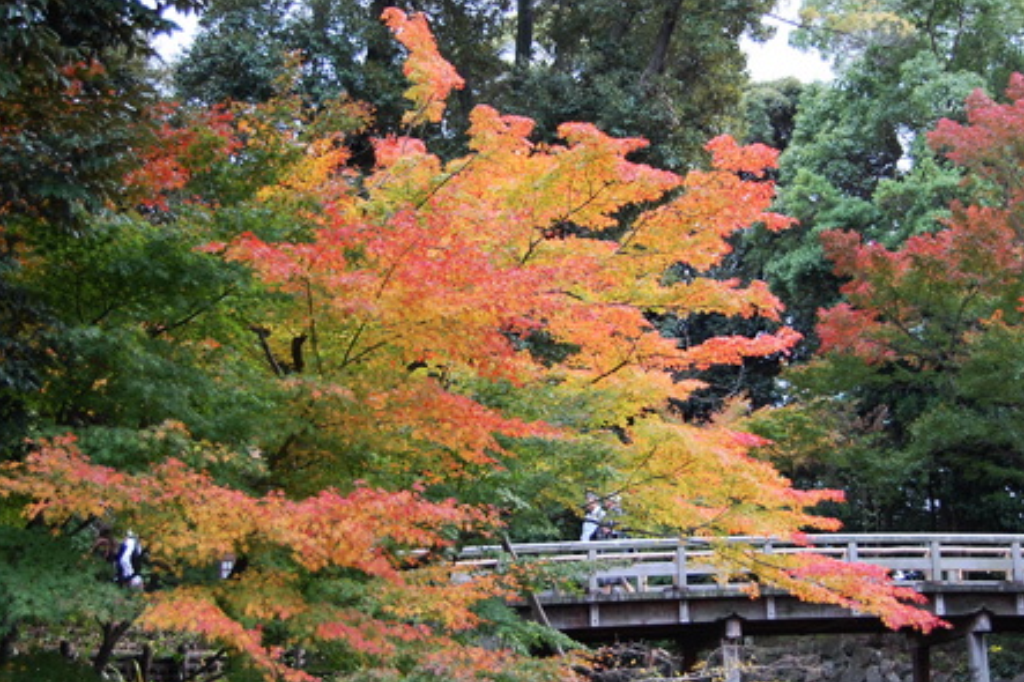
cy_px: 341
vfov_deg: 20.9
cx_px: 585
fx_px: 1848
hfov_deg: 30.9
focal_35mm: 65
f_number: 4.5
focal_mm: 32
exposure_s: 1/60
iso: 200
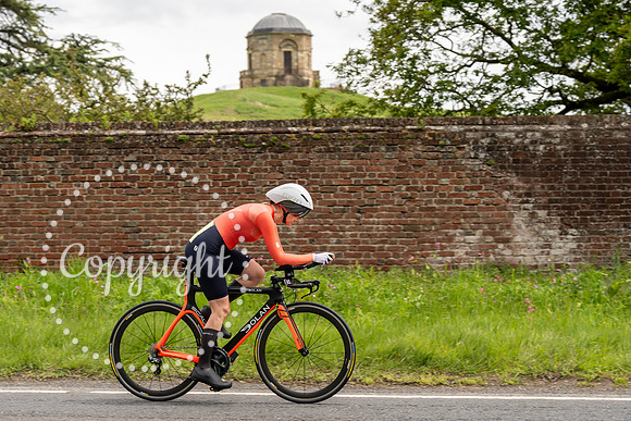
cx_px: 281
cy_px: 220
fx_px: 1521
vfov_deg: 15.8
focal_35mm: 87
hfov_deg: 23.4
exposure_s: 1/1000
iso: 320
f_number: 4.5
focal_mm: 70
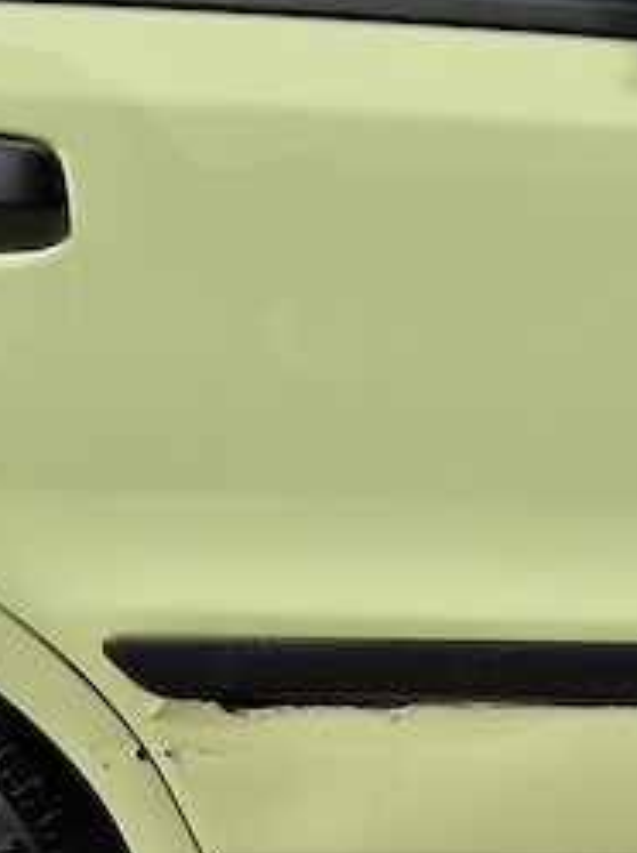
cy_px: 654
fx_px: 910
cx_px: 438
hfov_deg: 38.0
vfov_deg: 48.0
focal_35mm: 37
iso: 50
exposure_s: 1/699
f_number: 1.65
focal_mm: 6.19
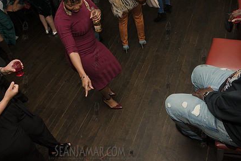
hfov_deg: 58.3
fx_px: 214
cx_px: 96
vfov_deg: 40.7
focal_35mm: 32
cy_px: 57
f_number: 4.5
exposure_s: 1/250
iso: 1600
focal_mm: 24
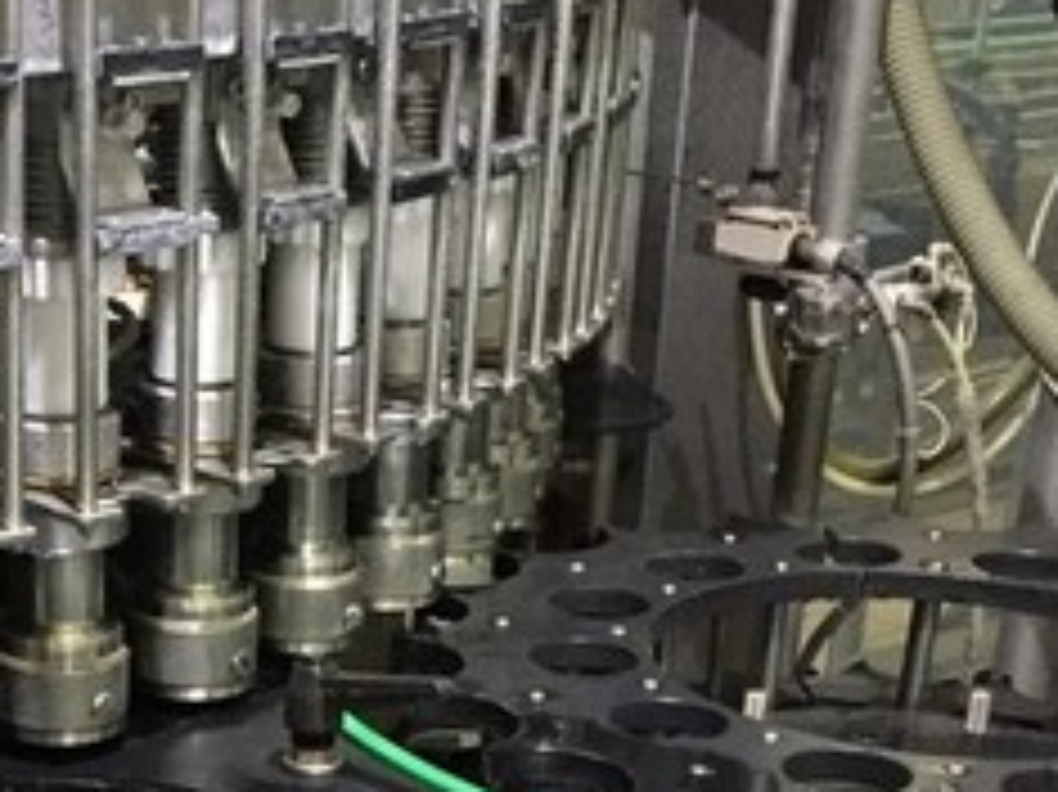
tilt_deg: -25.0
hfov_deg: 24.0
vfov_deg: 17.9
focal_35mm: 79
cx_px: 95
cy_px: 914
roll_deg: -1.7
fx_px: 2413
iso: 320
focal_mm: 4.15
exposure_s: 1/17
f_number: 2.2
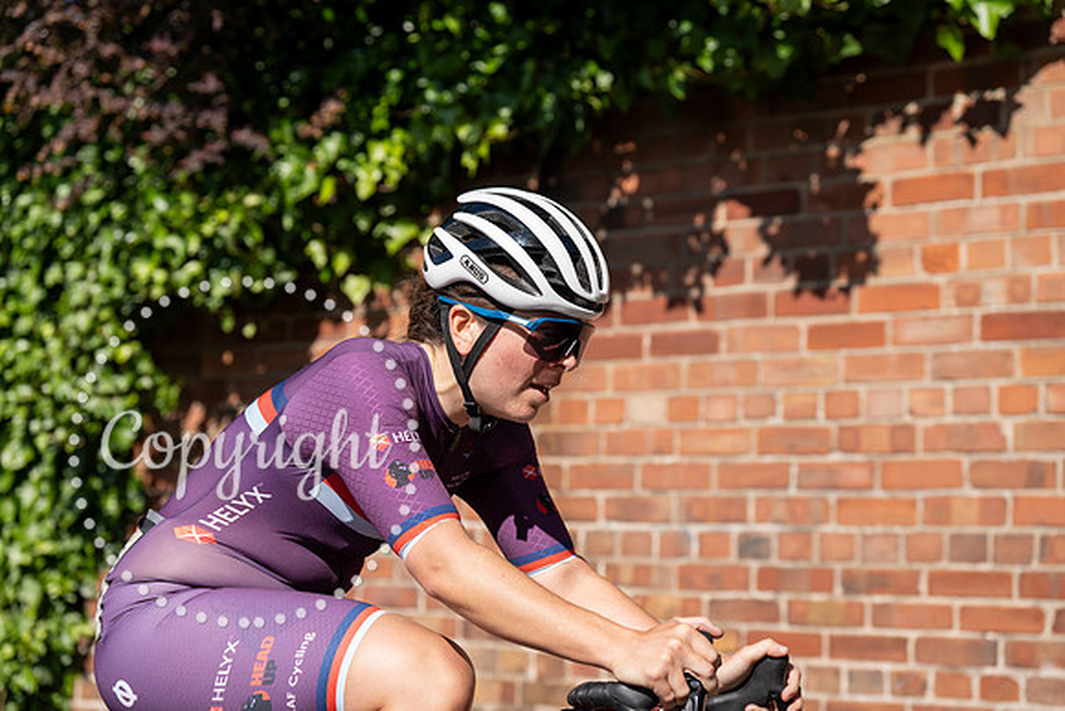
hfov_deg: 28.8
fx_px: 2071
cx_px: 532
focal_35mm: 70
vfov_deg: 19.5
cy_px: 356
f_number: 3.5
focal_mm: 70
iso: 100
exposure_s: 1/1000
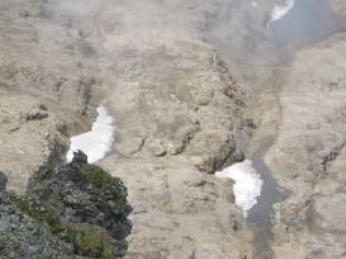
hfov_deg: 12.5
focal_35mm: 156
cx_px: -20
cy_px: 47
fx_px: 1558
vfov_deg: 9.5
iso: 50
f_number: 7.1
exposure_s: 1/202
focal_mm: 8.9
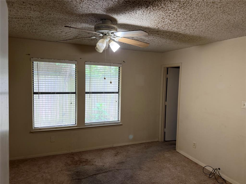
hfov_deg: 71.6
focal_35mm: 24
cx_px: 123
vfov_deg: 56.8
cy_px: 92
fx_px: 171
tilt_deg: -2.7
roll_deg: -1.1
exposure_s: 1/60
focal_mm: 6.76
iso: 160
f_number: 1.78
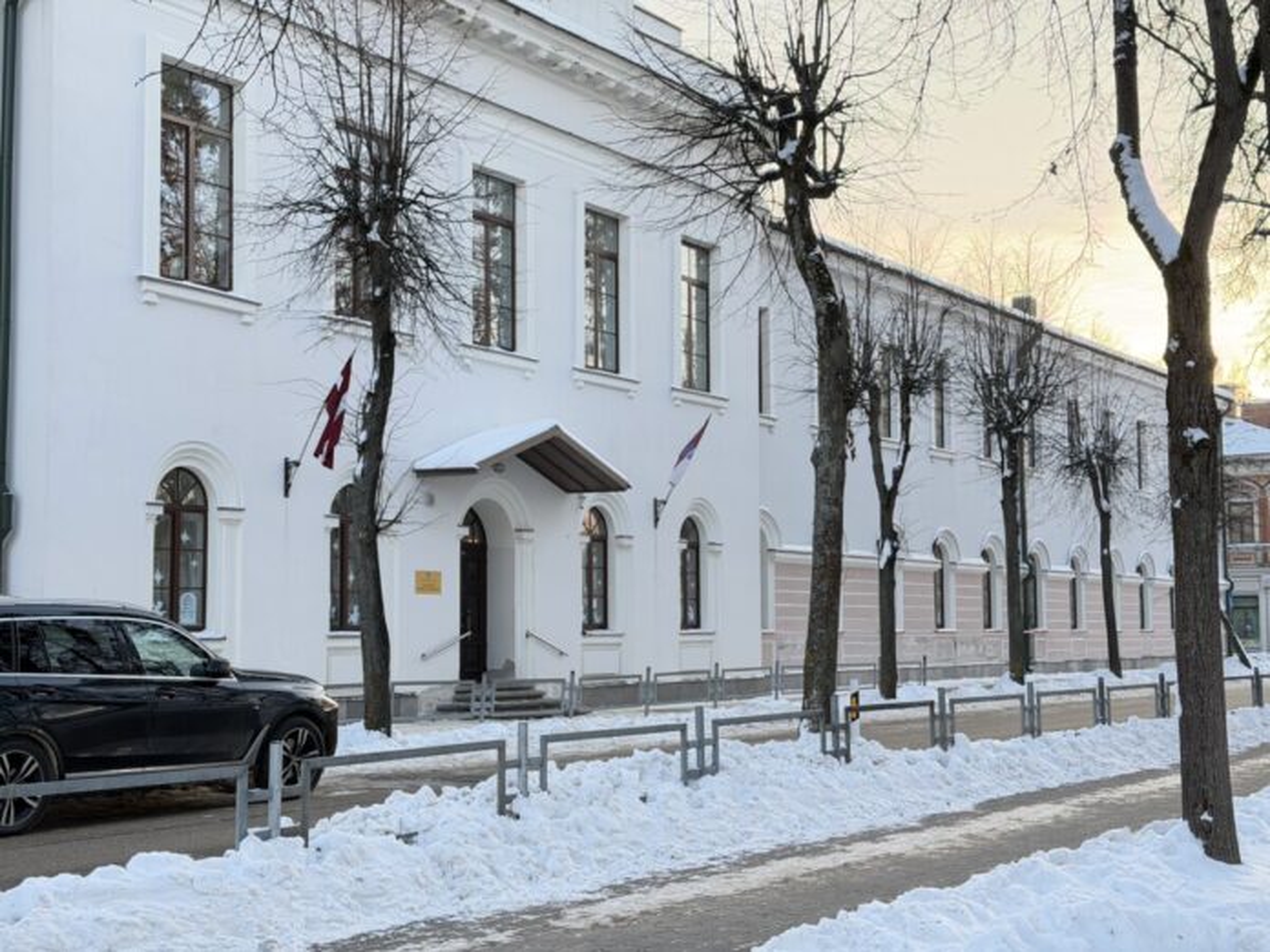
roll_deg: +0.3
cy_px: 476
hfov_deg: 39.7
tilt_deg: +5.4
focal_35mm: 48
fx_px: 1761
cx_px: 635
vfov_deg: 30.3
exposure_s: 1/291
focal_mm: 6.76
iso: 80
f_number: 1.78
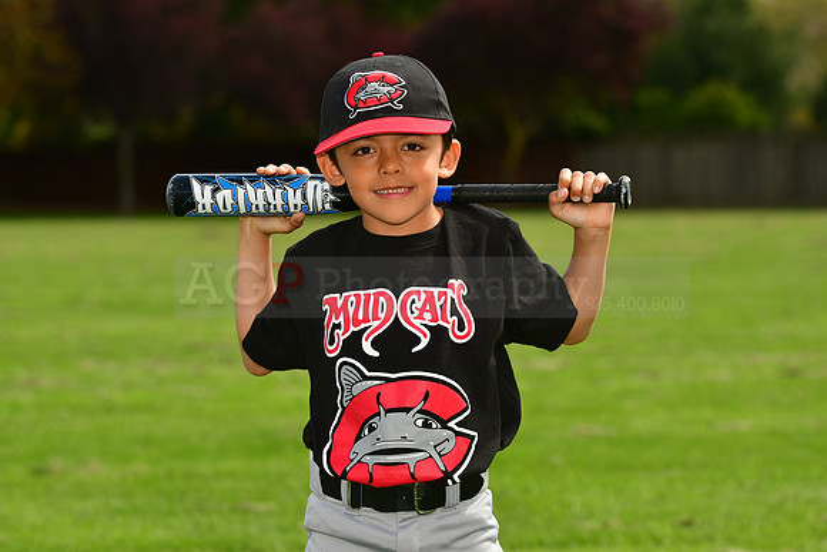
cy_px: 276
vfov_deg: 7.9
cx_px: 414
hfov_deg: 11.8
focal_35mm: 174
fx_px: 3998
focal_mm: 116
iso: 200
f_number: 5
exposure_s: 1/640
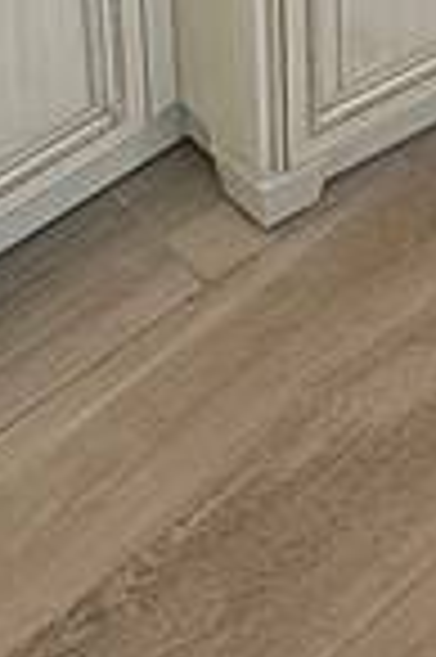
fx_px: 1821
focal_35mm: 100
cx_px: 283
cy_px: -662
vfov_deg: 15.9
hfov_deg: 13.6
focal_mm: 2.22
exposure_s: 1/120
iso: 100
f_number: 2.2
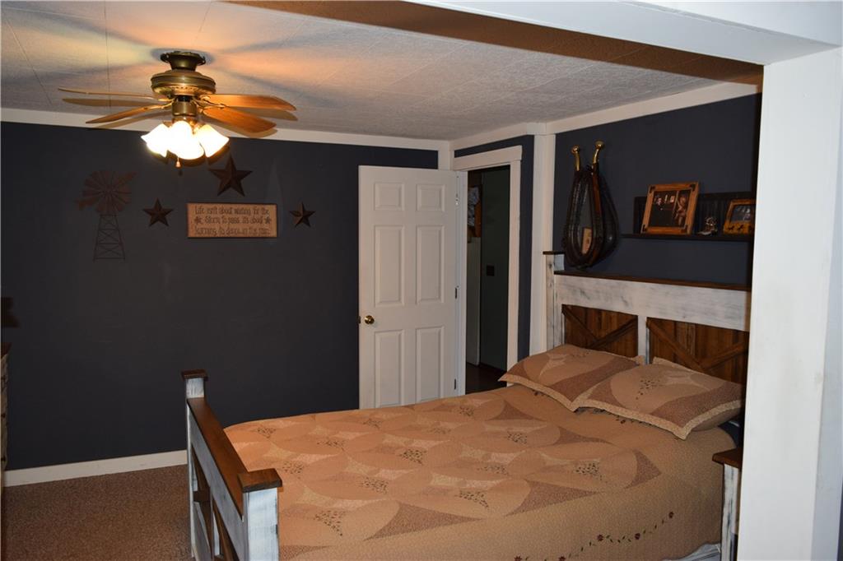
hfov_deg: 67.4
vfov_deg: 47.9
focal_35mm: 27
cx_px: 422
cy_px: 280
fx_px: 632
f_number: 5.6
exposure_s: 1/125
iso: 800
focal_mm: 18
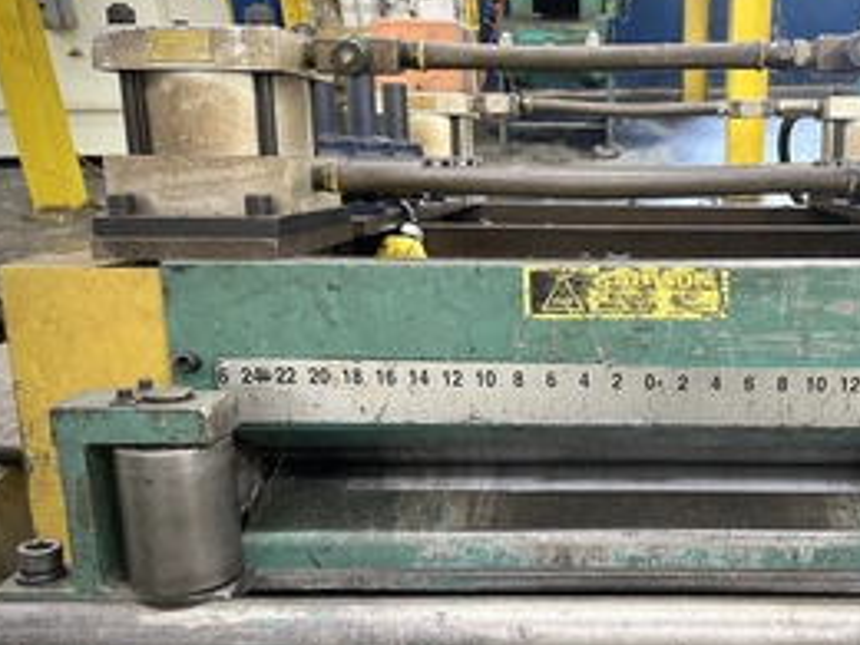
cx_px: 638
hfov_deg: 45.3
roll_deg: +1.4
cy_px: 394
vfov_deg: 35.8
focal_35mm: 40
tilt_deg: -26.9
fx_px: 994
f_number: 1.5
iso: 400
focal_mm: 5.7
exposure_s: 1/60
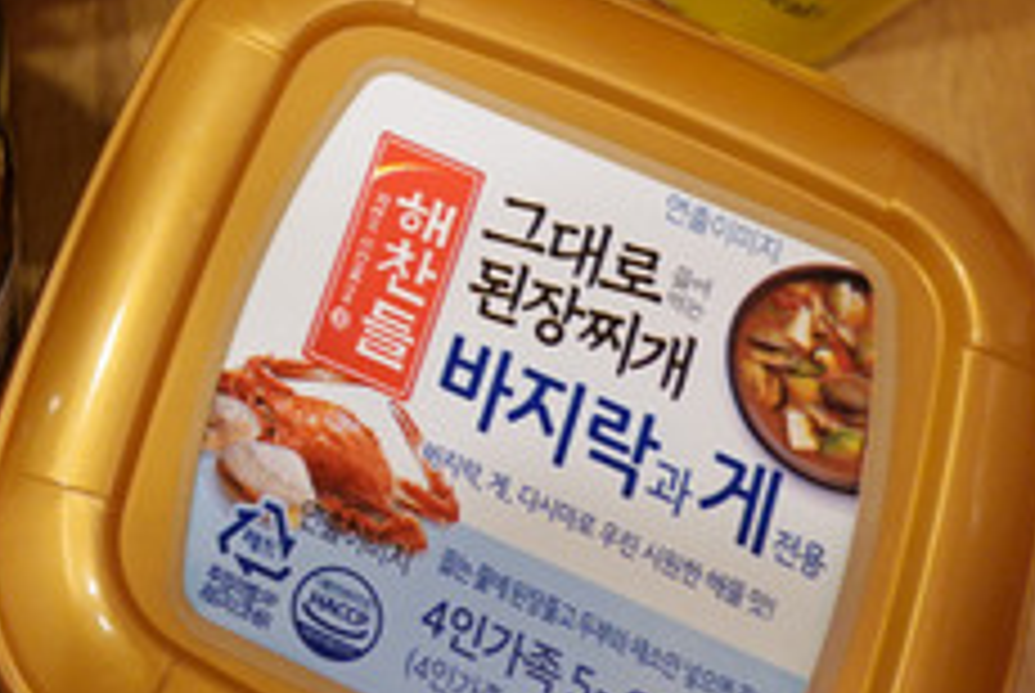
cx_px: -234
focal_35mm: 75
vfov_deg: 17.3
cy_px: -162
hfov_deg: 24.3
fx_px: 2159
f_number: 2.8
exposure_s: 1/30
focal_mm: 9
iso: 400
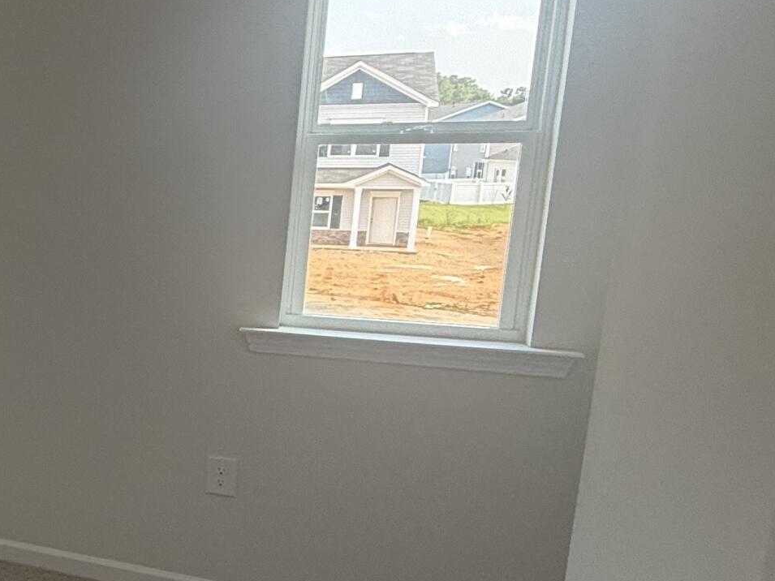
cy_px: 305
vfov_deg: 32.9
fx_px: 985
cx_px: -305
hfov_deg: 30.4
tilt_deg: -9.1
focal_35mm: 44
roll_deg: +0.5
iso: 64
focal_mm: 2.22
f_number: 2.2
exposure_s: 1/168
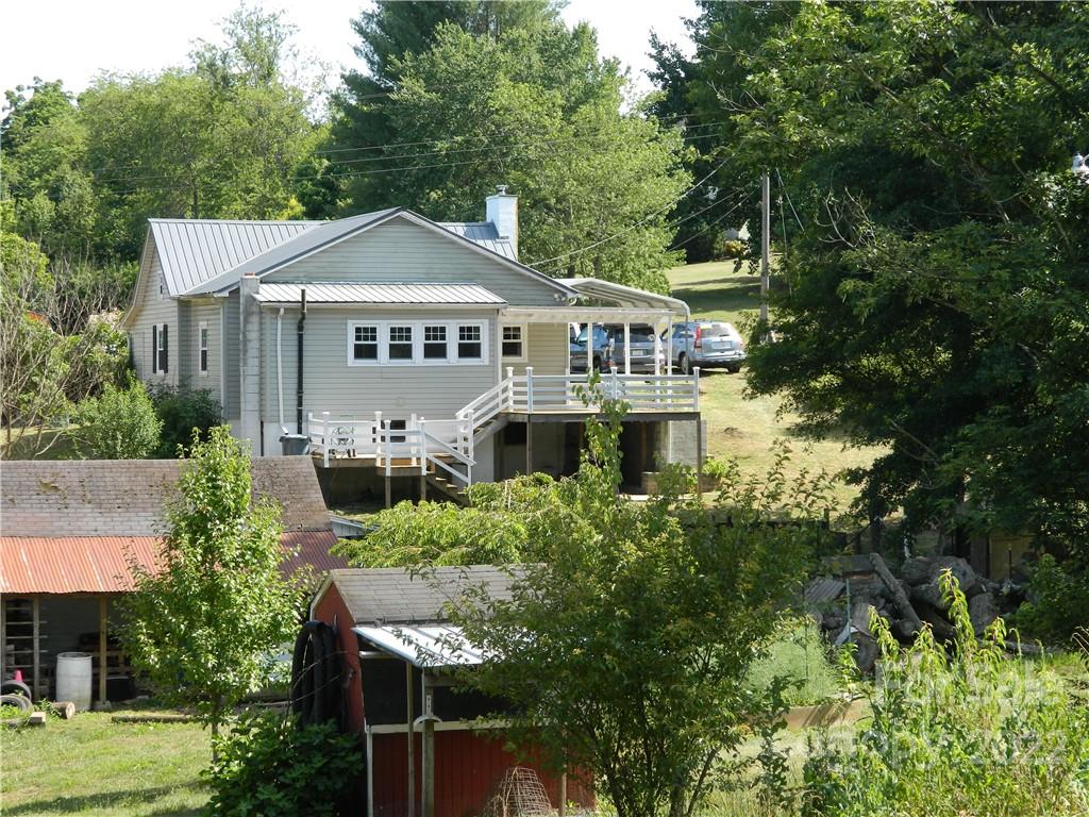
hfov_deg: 23.3
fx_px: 2643
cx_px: 544
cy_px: 408
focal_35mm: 84
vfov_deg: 17.6
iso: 80
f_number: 4.2
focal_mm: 15.1
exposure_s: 1/200
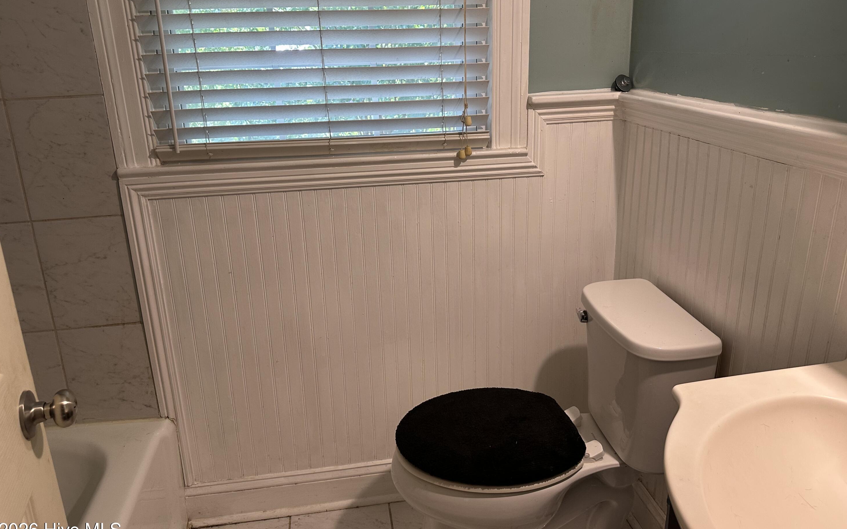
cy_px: 235
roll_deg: +1.4
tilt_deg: -16.4
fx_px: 600
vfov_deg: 47.5
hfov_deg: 70.4
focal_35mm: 26
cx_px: 416
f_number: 1.78
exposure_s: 1/60
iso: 125
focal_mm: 6.86
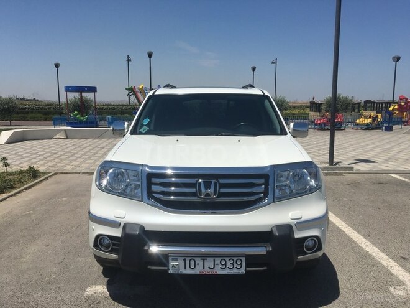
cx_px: 205
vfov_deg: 48.2
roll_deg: -0.1
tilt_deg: -8.0
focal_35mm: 29
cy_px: 154
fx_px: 343
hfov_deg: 61.7
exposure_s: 1/3846
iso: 25
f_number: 2.2
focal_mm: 4.15
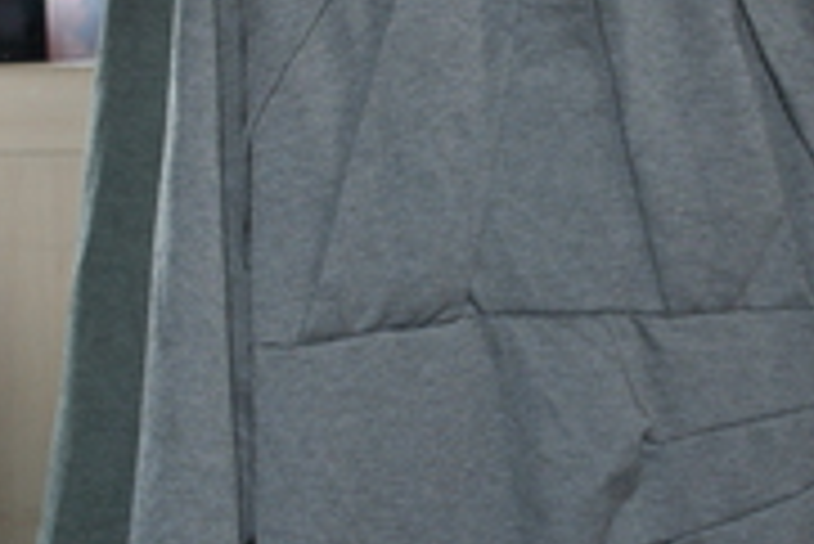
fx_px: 1516
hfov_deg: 30.0
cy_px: 254
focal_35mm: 67
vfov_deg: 20.3
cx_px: 463
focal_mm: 18
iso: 200
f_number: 3.5
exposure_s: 1/60
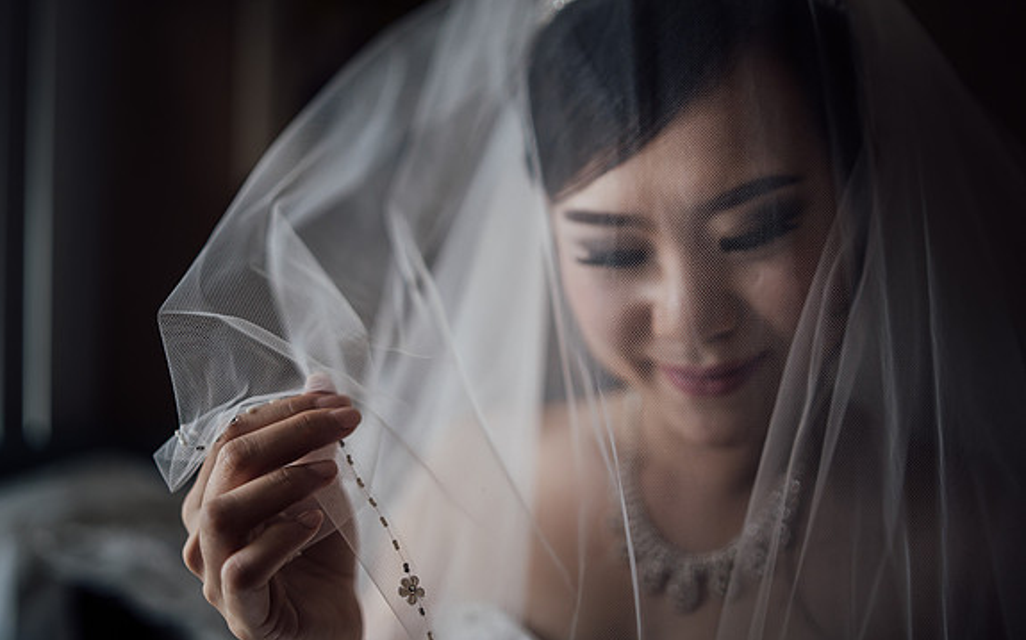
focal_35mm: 36
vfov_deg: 35.3
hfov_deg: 54.0
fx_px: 1006
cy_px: 316
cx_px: 510
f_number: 1.4
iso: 320
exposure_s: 1/800
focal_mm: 35
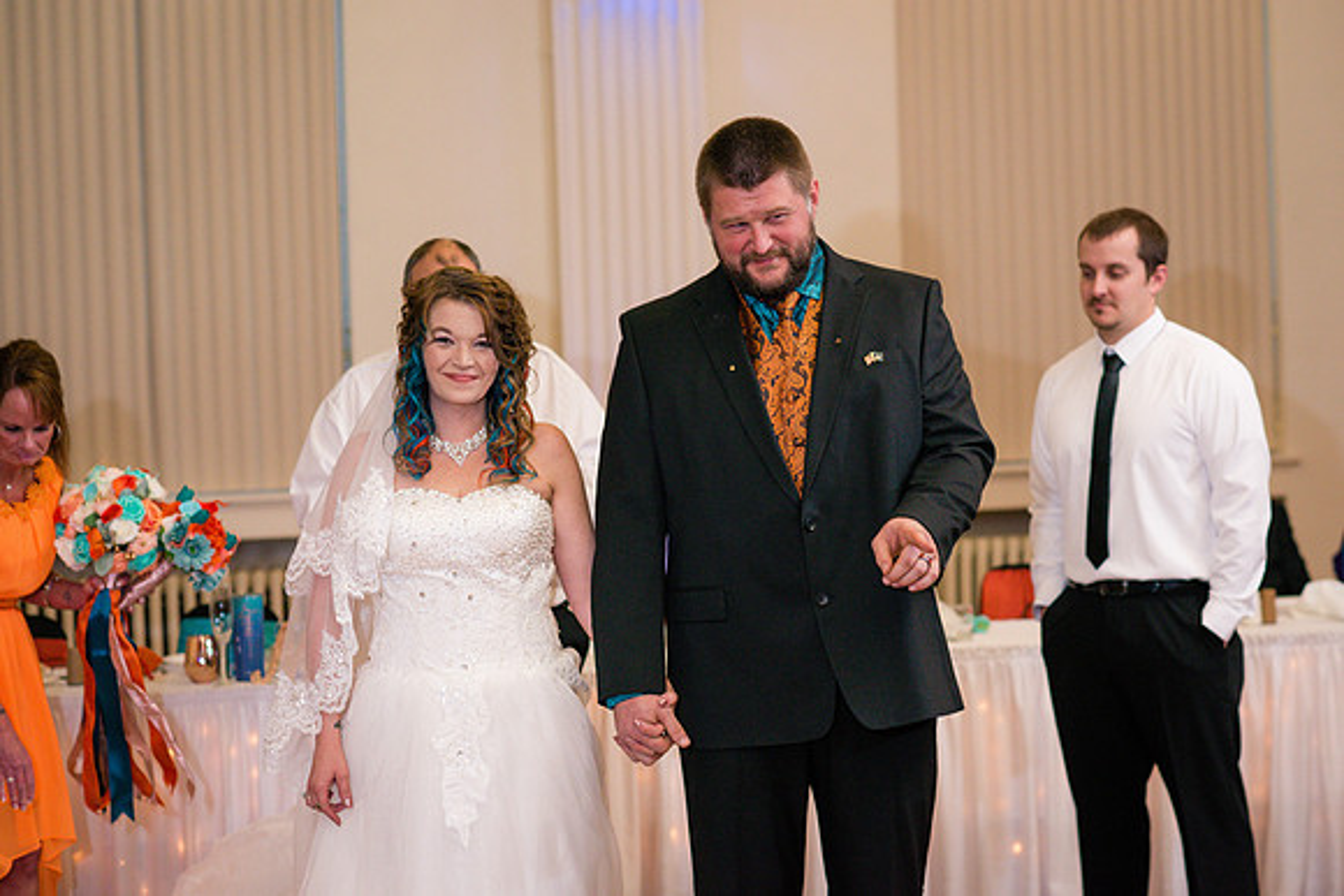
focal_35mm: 85
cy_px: 448
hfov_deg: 23.9
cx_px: 672
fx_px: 3174
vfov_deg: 16.1
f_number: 3.2
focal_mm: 85
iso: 800
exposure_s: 1/200
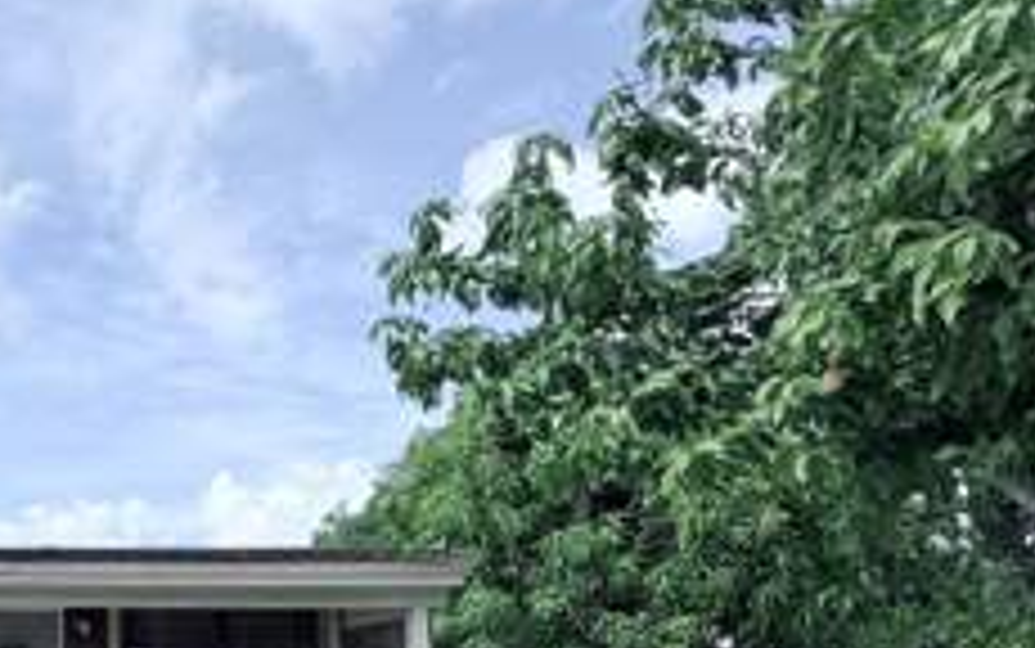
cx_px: 32
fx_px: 875
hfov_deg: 51.0
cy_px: 626
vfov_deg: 37.0
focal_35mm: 31
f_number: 2.2
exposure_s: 1/955
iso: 20
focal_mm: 2.22
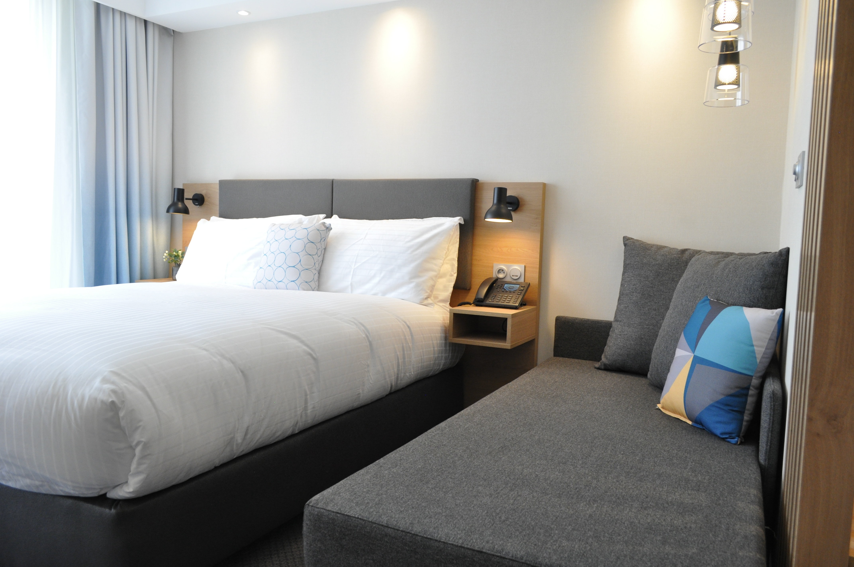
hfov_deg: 67.4
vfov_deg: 47.8
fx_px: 640
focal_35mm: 27
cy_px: 284
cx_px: 427
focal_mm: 18
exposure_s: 1/60
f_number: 5
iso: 800
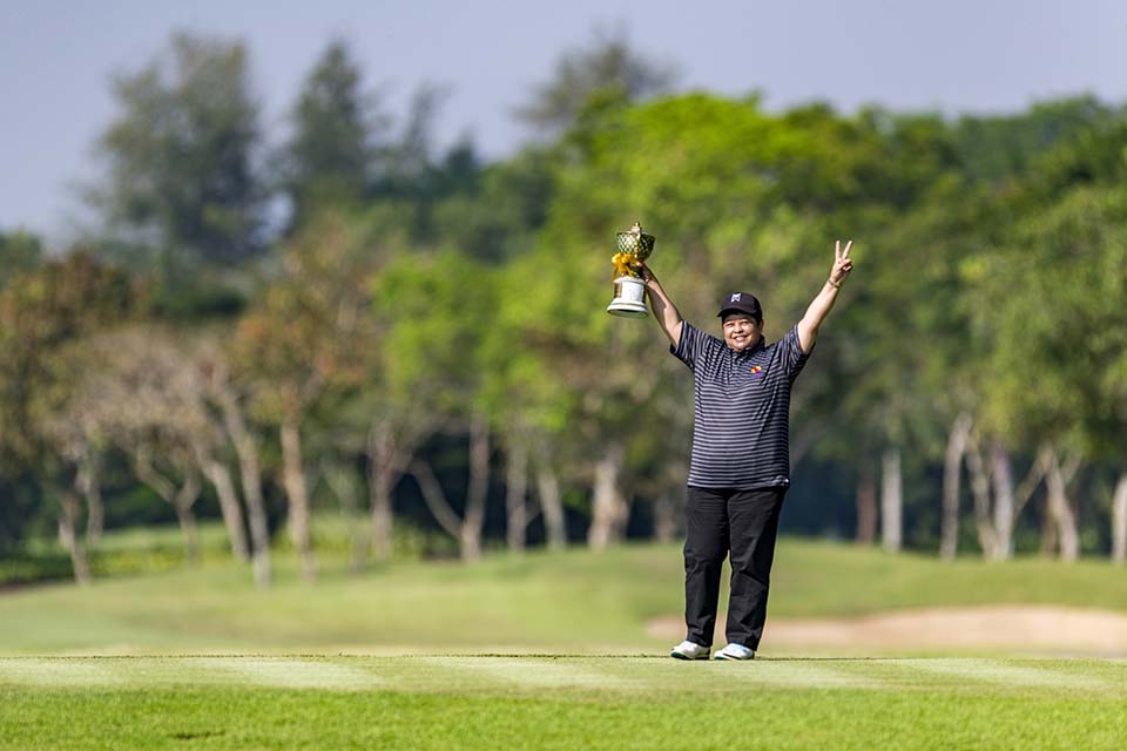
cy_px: 376
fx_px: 12521
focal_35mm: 400
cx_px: 564
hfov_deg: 5.2
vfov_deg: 3.4
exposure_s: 1/8000
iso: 500
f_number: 3.5
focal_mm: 400
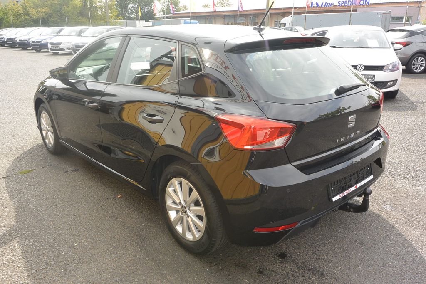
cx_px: 213
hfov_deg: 63.7
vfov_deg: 45.0
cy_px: 142
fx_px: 343
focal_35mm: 29
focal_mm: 11
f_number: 5.6
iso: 160
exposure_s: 1/250
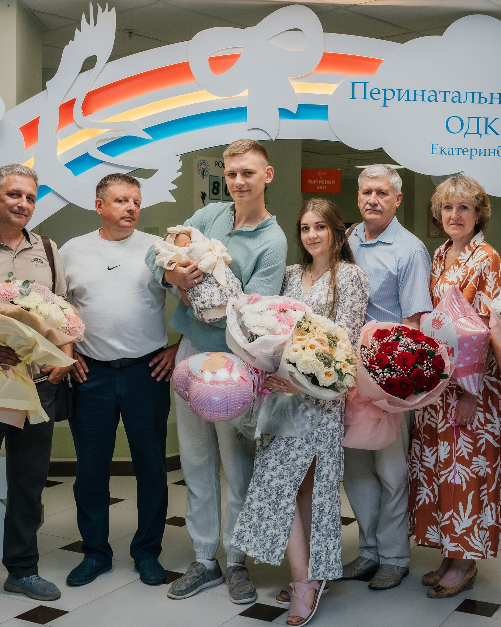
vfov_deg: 36.0
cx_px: 320
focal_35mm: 52
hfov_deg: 29.0
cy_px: 297
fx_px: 964
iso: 640
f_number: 5.6
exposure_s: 1/160
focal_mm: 35
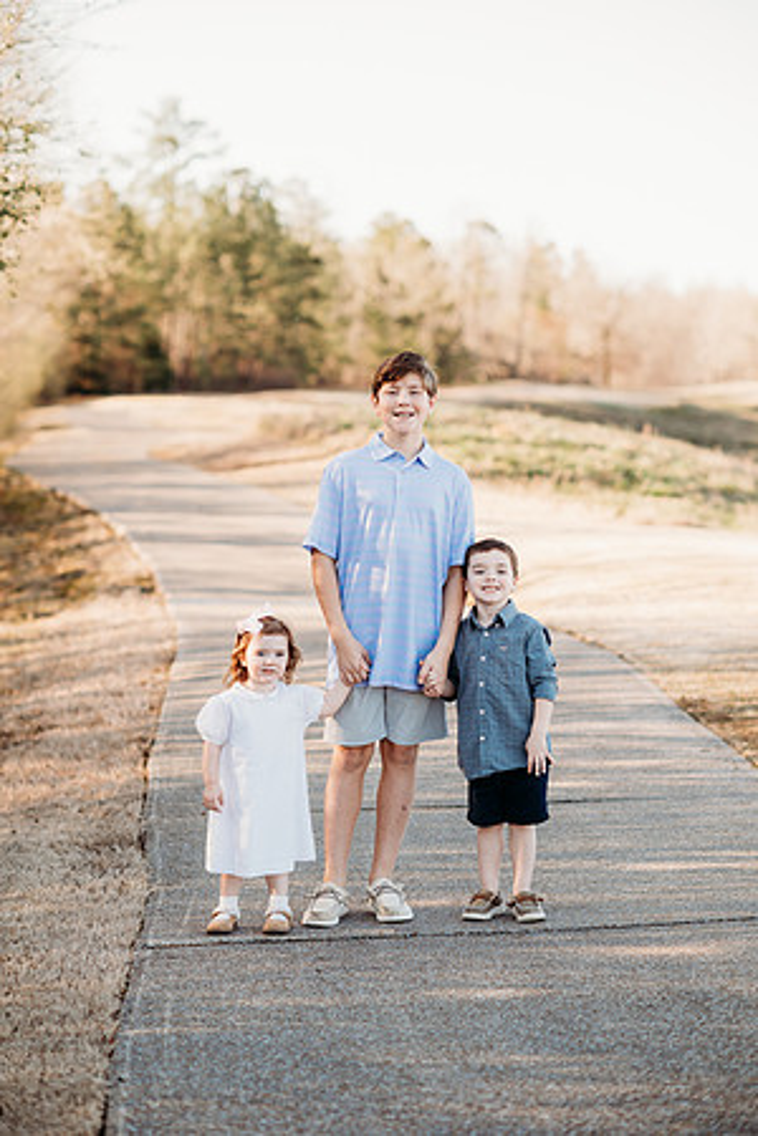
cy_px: 568
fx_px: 2684
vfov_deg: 23.9
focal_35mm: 85
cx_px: 379
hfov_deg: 16.1
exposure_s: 1/500
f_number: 2.5
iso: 160
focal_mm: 85
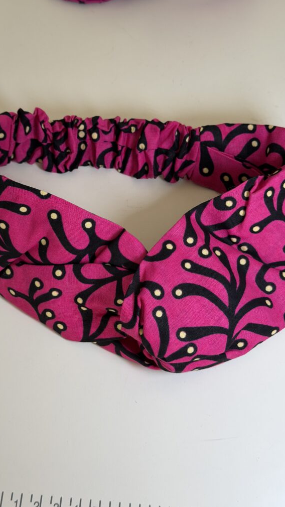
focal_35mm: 53
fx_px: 712
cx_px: 140
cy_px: 253
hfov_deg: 22.6
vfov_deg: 39.2
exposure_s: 1/192
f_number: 1.78
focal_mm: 6.76
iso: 50
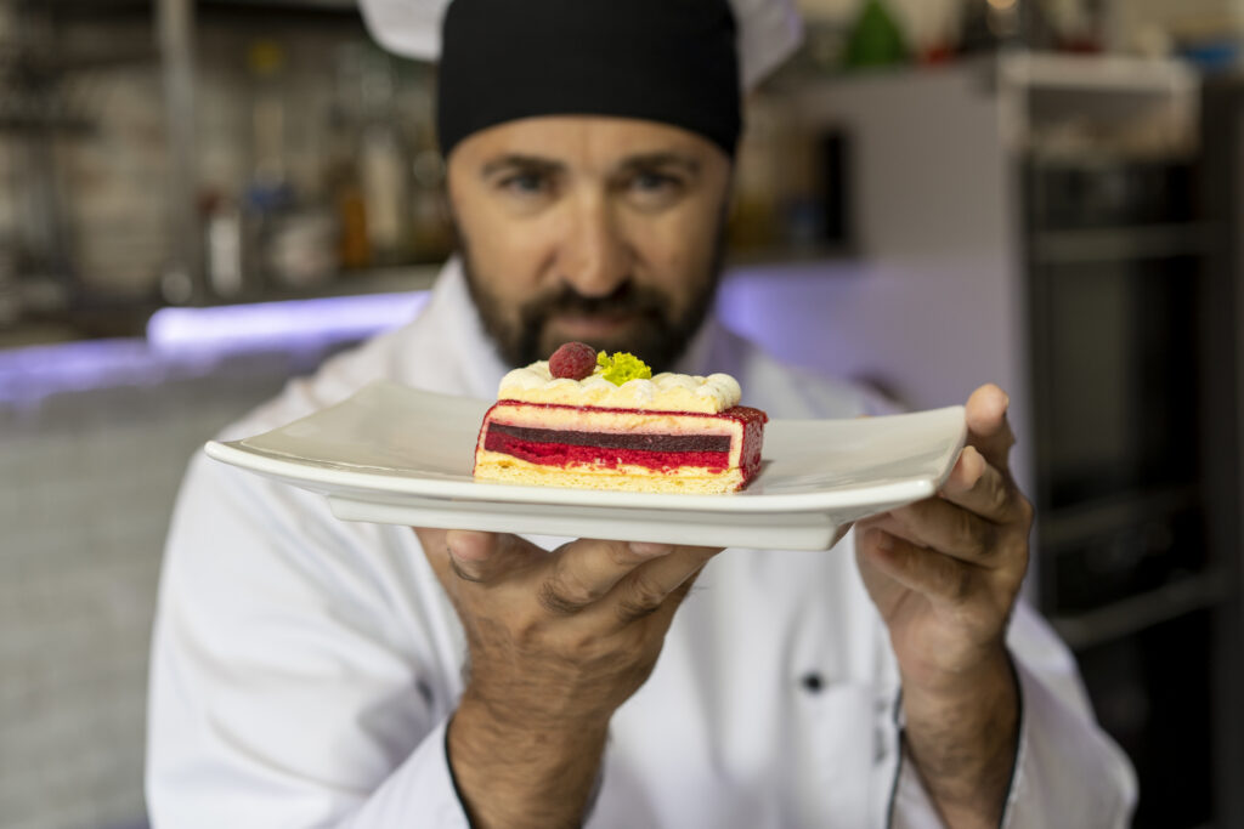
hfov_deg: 36.2
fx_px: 1901
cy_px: 414
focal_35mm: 55
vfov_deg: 24.6
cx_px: 622
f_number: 3.2
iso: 320
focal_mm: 55
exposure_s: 1/125
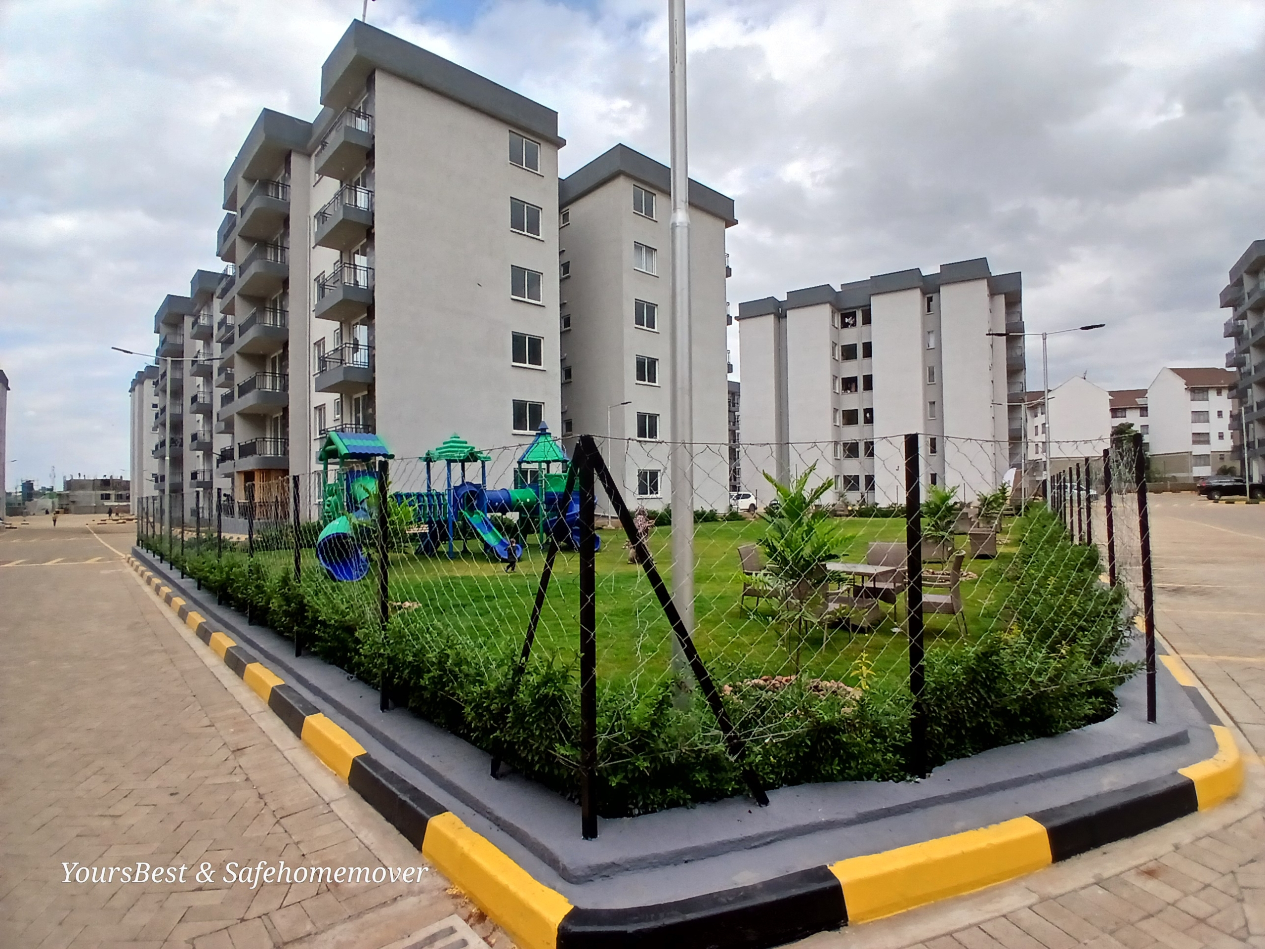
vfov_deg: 74.7
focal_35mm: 17
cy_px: 474
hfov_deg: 91.0
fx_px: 621
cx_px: 632
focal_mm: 1.4
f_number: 2.2
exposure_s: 1/500
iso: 50
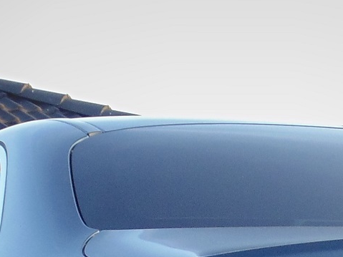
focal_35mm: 214
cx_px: 233
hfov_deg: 9.2
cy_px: 384
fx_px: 2120
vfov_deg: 6.8
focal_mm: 7.4
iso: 80
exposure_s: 1/60
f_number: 3.6
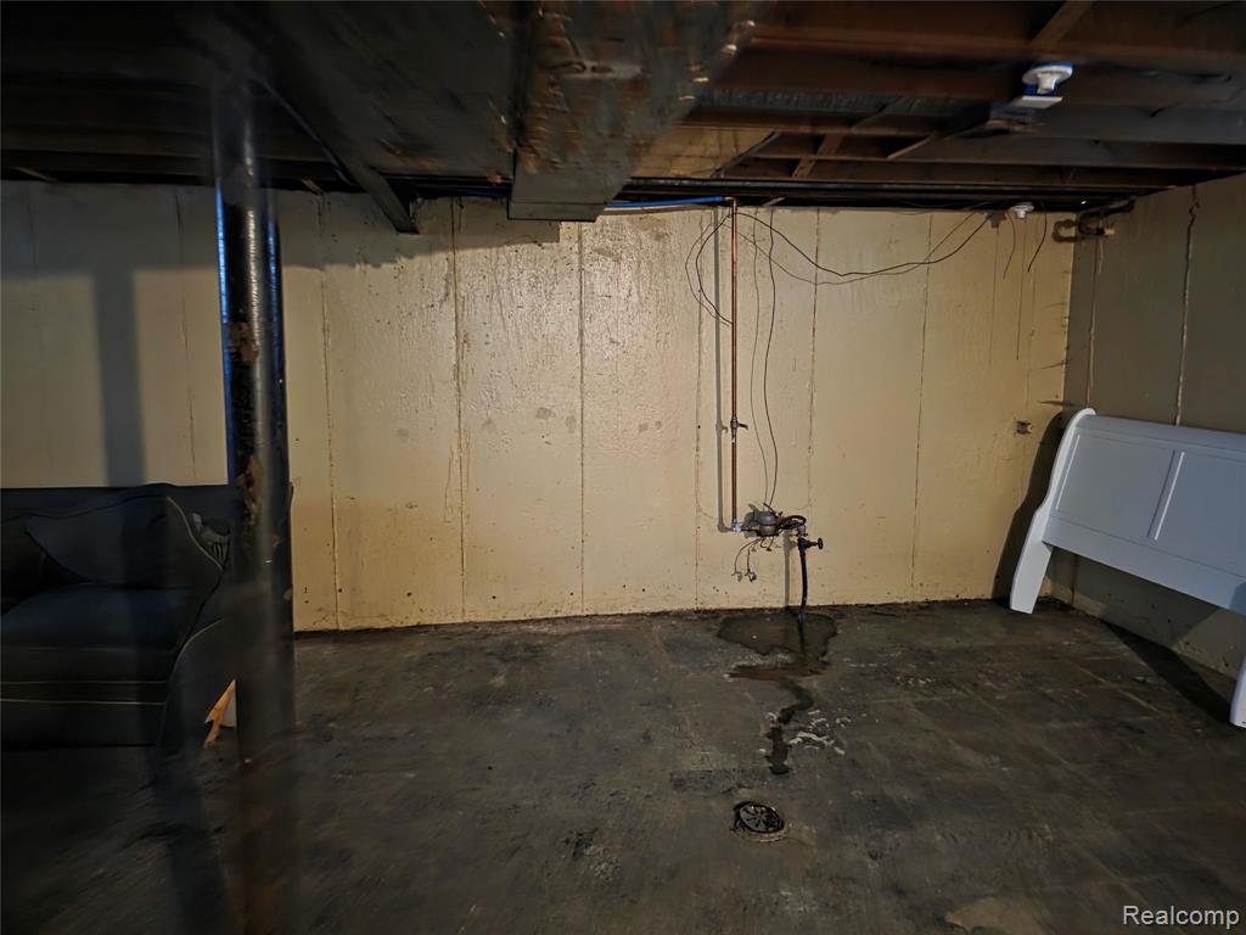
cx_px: 623
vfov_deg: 58.9
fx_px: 828
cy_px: 468
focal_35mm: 23
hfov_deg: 73.9
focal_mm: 6.3
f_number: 1.7
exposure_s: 1/20
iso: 1600
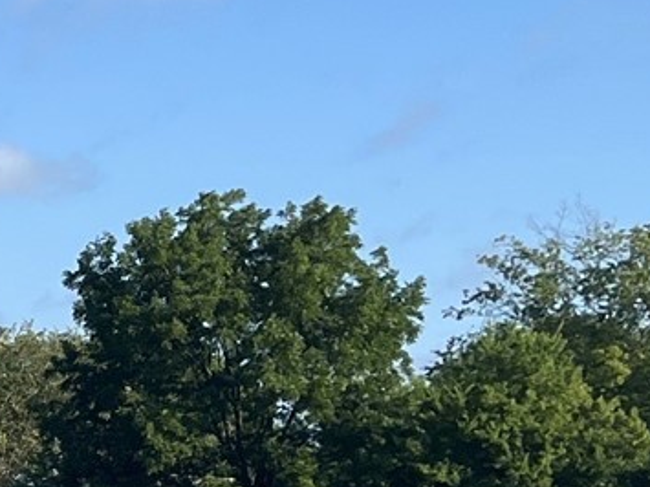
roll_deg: -0.7
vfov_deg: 9.9
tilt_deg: +8.0
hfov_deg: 11.3
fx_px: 2816
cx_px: -818
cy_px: 335
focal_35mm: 150
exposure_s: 1/2632
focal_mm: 5.1
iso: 50
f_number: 1.6
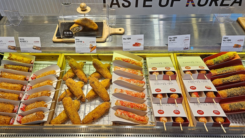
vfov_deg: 41.4
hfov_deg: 67.9
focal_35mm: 28
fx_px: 182
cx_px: 118
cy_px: 77
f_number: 1.8
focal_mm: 5.4
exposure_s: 1/120
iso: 50
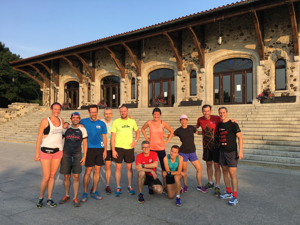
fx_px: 251
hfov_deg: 61.7
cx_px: 150
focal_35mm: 29
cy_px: 112
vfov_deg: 48.2
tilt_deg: +1.9
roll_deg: -0.6
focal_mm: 4.15
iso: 25
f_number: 2.2
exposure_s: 1/739
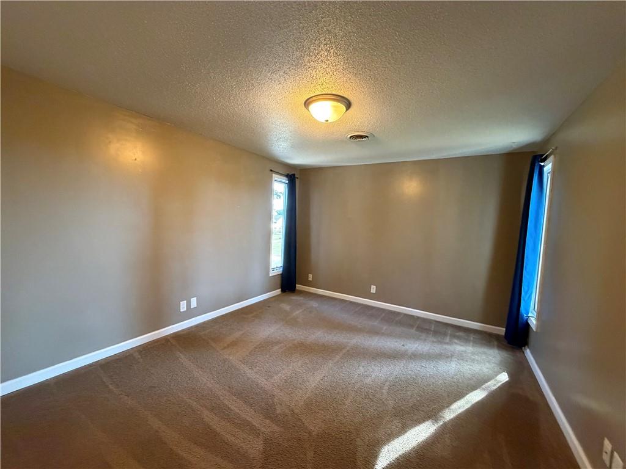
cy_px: 234
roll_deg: -2.5
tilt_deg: -3.1
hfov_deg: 102.1
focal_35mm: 14
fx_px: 253
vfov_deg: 85.7
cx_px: 313
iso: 640
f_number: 2.2
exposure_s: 1/60
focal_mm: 2.22
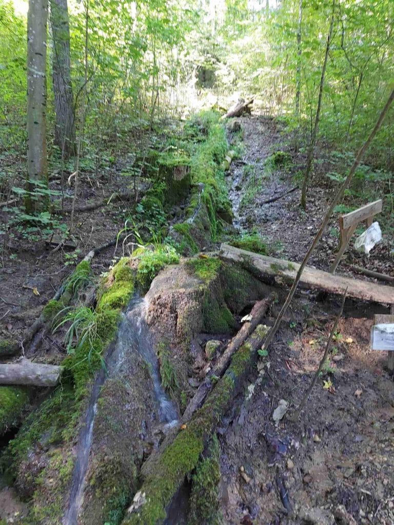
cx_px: 197
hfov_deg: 56.8
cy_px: 262
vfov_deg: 71.6
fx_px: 364
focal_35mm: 24
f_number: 1.8
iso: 250
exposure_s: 1/33
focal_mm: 5.23
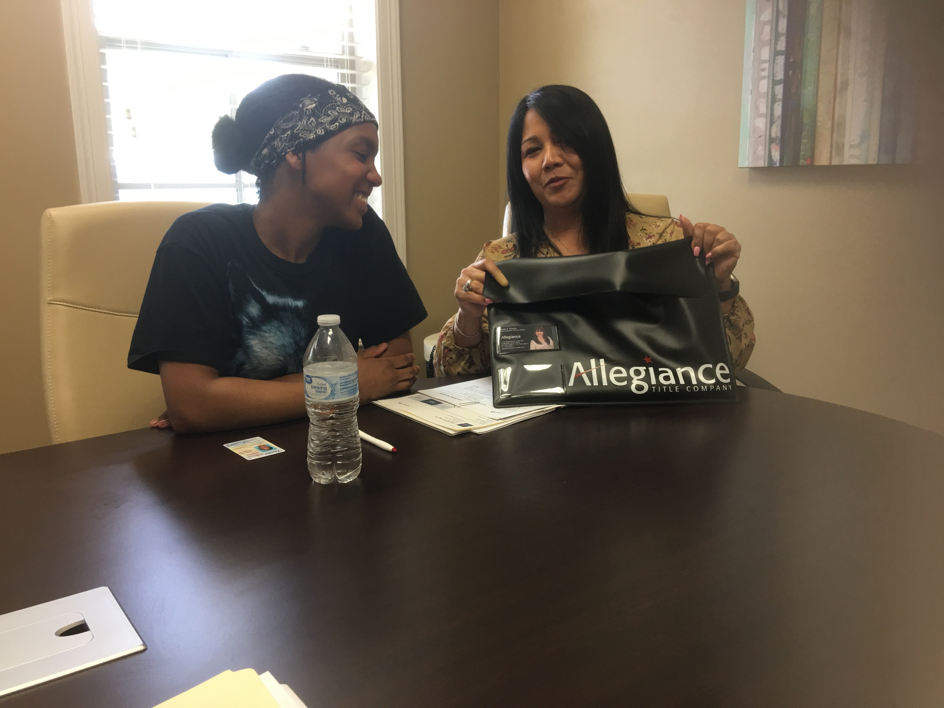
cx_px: 472
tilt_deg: -10.9
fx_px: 791
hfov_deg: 61.7
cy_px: 354
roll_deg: +0.3
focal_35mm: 29
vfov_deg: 48.2
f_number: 2.2
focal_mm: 4.15
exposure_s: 1/15
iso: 25
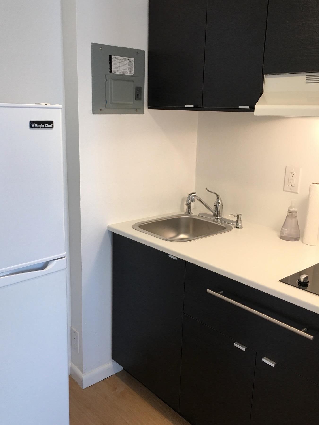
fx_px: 405
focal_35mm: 33
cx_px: 140
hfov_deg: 42.9
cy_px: 212
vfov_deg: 55.4
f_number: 2.2
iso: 32
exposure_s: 1/30
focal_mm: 4.15
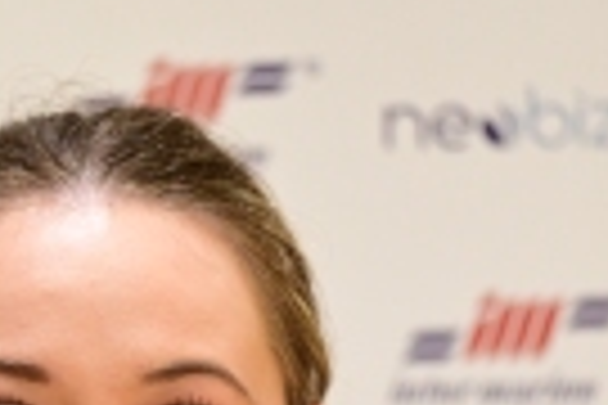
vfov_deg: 3.1
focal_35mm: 445
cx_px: -5
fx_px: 7515
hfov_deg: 4.6
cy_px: 572
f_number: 2.8
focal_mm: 150
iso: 4000
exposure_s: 1/1250
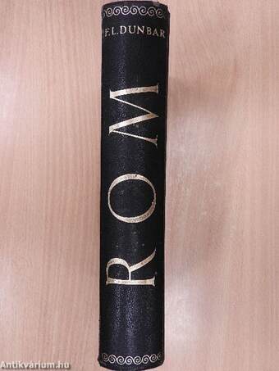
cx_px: 140
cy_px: 186
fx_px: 354
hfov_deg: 43.0
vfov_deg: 55.3
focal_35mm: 33
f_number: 3.6
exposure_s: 1/80
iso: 450
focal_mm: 5.9
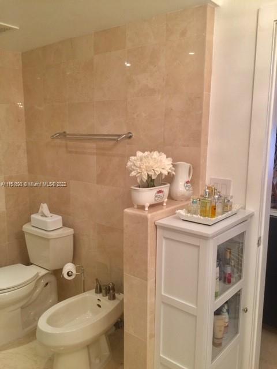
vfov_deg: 61.7
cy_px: 184
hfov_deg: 48.2
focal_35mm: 29
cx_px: 138
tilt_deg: -7.3
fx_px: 309
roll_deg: -1.2
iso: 40
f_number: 2.2
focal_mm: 4.15
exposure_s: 1/30
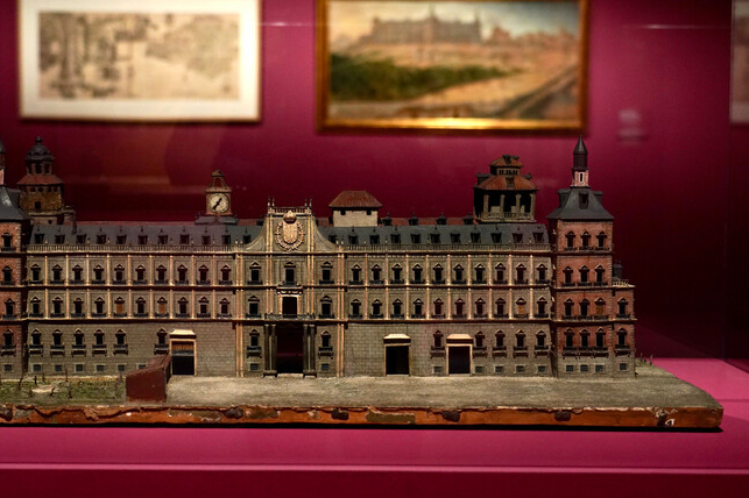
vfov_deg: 22.2
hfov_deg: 32.8
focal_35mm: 61
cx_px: 305
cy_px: 248
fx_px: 1268
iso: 2500
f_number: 4
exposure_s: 1/90
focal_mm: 49
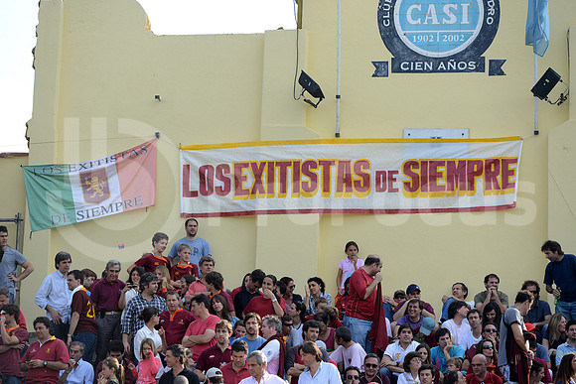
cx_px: 288
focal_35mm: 170
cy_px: 192
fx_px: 2721
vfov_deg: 8.1
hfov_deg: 12.1
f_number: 4.5
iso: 250
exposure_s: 1/500
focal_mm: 170
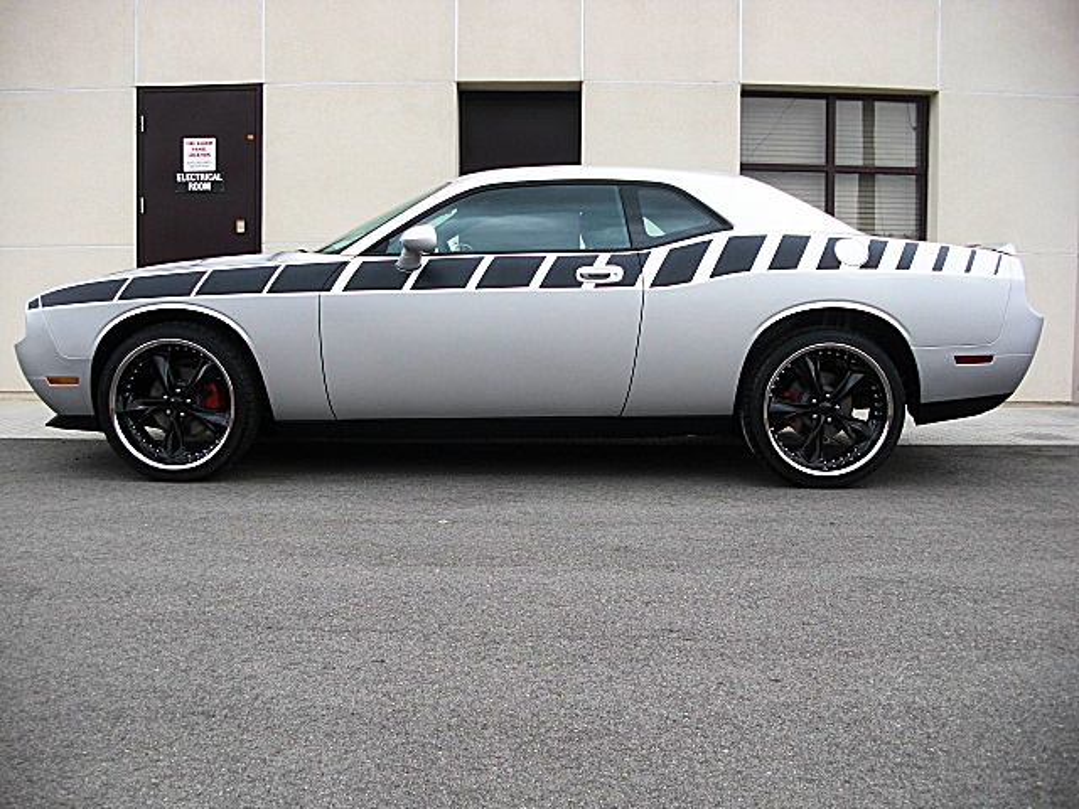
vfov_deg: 39.7
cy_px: 404
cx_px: 540
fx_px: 1122
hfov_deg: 51.4
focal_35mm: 36
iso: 50
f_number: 2.8
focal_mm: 6.3
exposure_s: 1/250
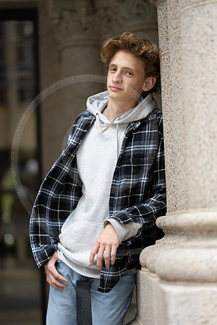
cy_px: 162
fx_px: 768
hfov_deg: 16.1
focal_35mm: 85
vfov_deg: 23.9
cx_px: 108
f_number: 1.8
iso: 160
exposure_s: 1/200
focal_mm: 85
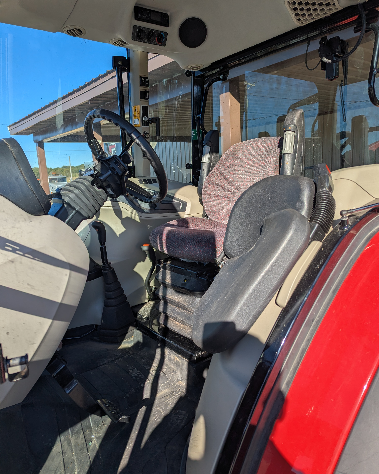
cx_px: 190
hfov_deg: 56.8
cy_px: 232
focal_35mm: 25
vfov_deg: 68.1
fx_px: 351
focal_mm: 6.81
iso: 49
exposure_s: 1/1595
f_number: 1.85
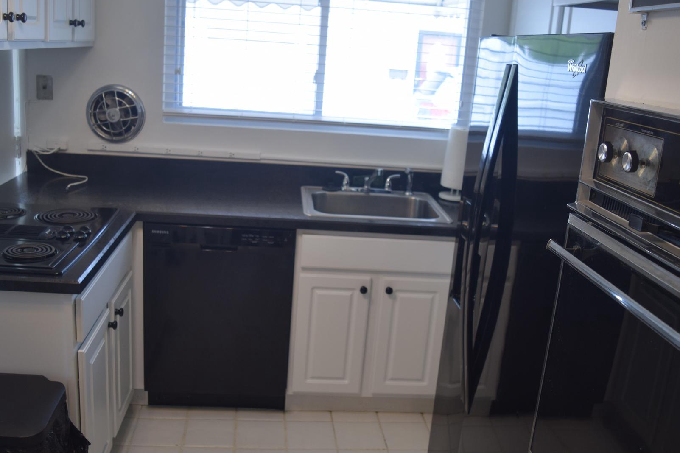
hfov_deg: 42.7
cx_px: 333
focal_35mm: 46
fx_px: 869
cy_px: 223
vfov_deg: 29.2
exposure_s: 1/80
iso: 400
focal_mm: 24
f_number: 4.5
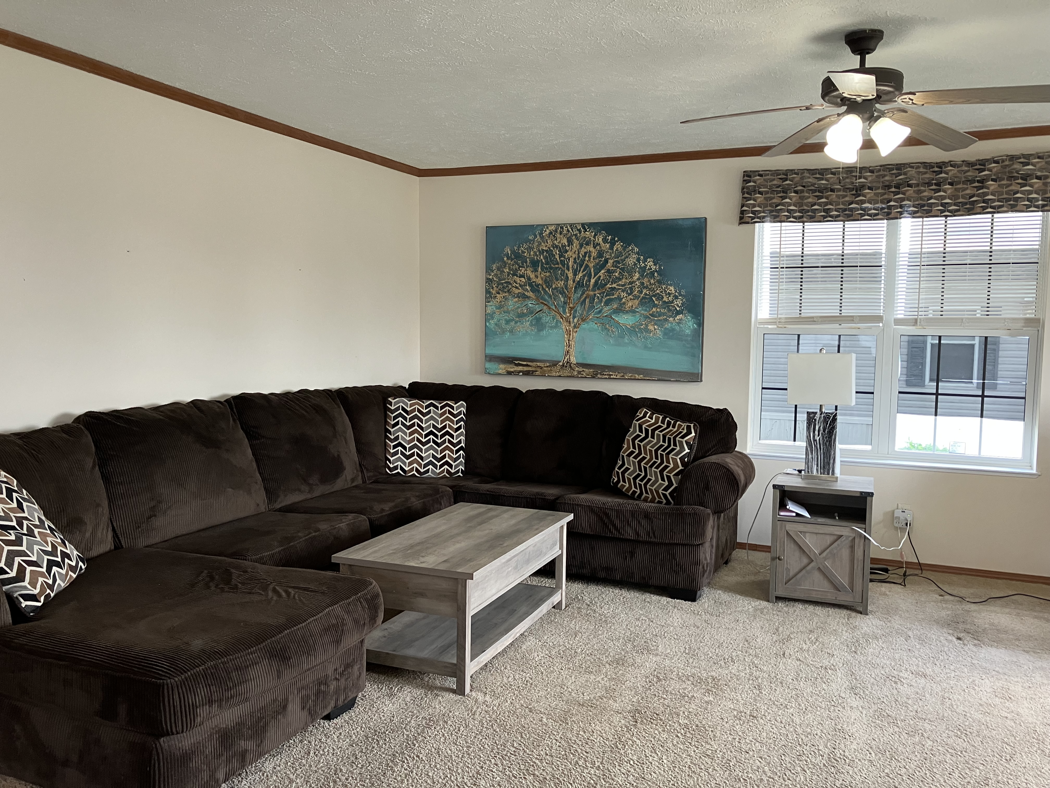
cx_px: 525
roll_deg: -0.5
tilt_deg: -4.5
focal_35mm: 28
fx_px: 849
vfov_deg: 49.7
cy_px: 394
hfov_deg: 63.4
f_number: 1.8
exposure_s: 1/60
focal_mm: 3.99
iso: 125
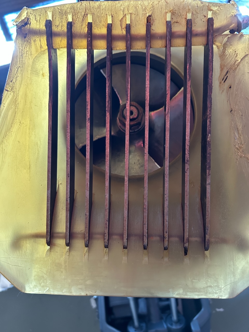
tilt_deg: +41.6
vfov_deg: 67.3
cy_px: 166
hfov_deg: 53.1
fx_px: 249
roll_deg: +8.8
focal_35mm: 26
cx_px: 124
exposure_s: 1/60
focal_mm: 5.7
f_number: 1.5
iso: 500
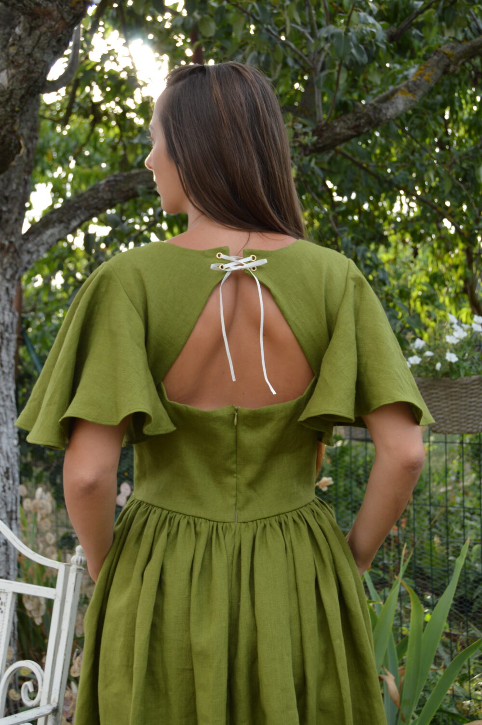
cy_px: 362
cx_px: 241
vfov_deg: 42.4
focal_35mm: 46
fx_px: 936
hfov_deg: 28.9
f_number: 5.6
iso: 180
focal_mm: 31
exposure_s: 1/125
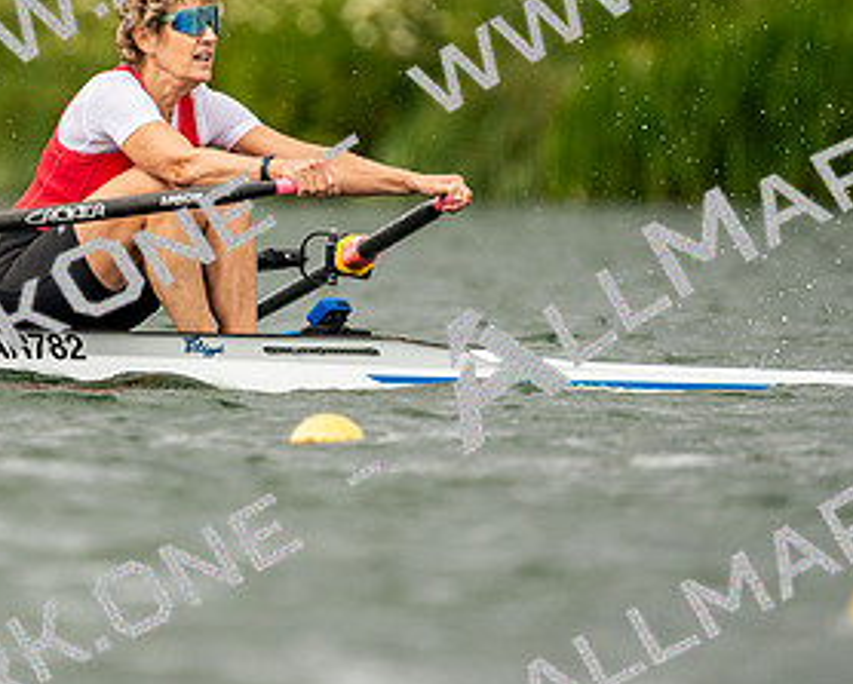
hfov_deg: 1.6
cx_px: 184
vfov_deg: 1.3
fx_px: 29644
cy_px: 164
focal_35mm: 1173
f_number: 6.3
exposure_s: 1/2000
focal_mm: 600
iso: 500
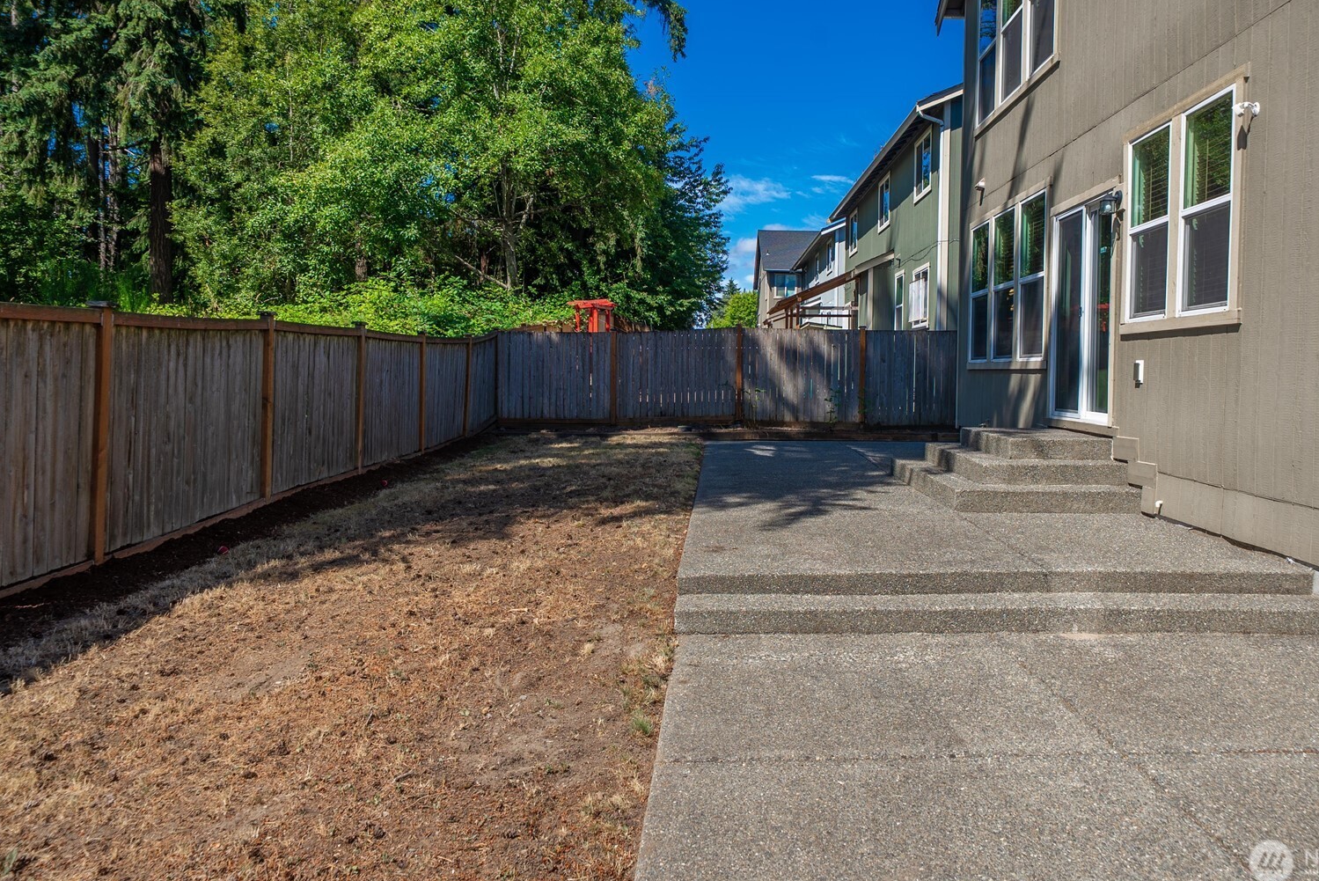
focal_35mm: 26
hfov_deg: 69.2
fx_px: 953
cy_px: 398
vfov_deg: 49.5
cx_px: 718
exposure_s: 1/100
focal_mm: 23
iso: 80
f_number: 7.1
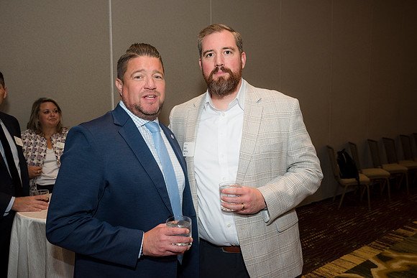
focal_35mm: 31
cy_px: 139
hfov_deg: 60.3
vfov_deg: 42.3
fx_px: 359
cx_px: 208
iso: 800
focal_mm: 31
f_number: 5.6
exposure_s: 1/125
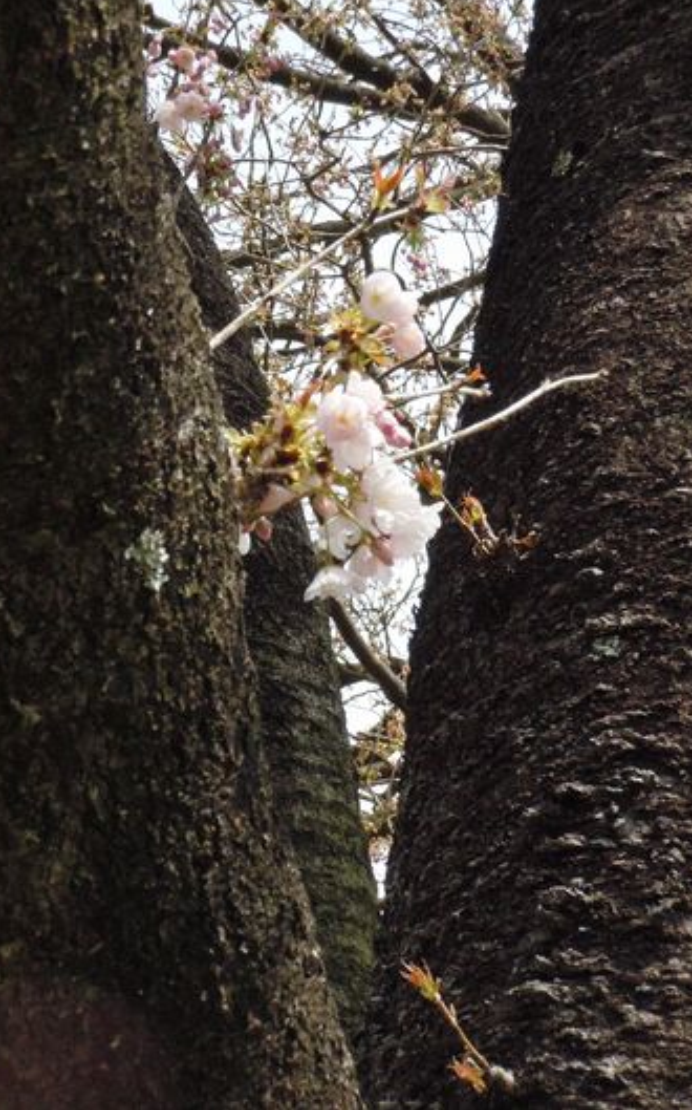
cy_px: 553
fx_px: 2810
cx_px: 327
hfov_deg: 14.0
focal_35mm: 93
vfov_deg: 22.3
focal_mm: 15.6
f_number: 5.3
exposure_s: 1/800
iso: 400
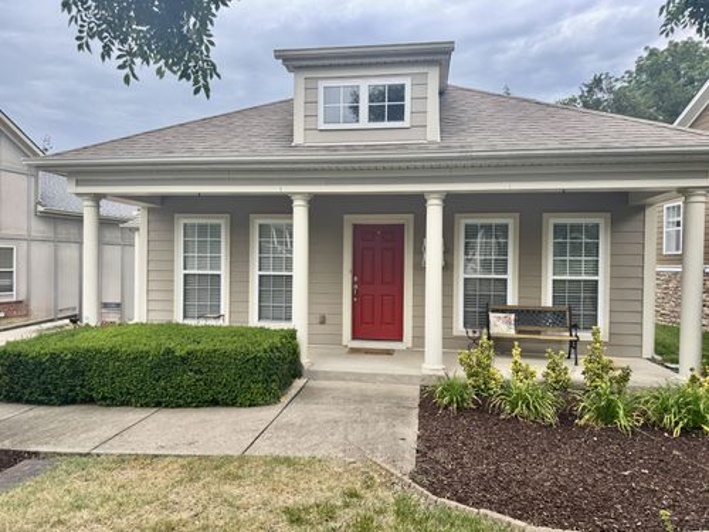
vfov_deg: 56.8
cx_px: 354
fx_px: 492
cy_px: 266
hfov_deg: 71.6
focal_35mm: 24
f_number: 1.78
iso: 80
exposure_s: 1/765
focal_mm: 6.76
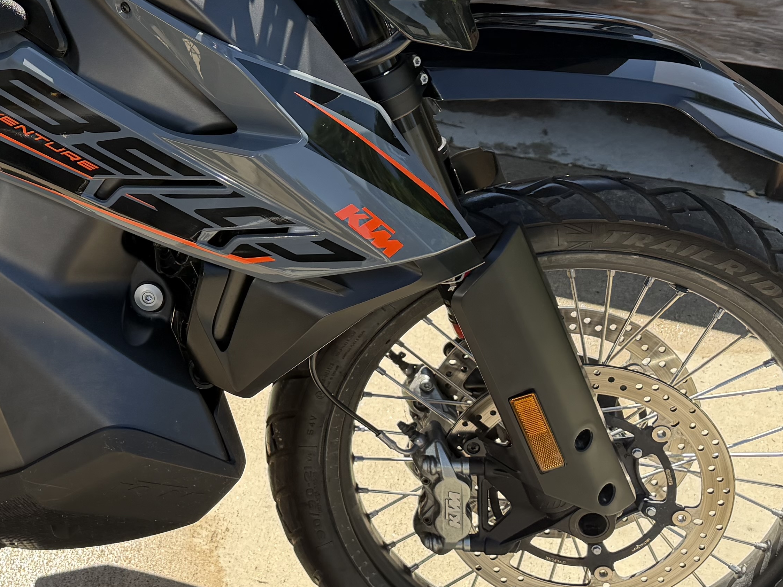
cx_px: 45
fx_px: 1380
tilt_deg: -30.4
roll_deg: +4.9
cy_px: 138
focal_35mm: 61
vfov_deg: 23.8
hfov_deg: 30.0
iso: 100
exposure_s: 1/1211
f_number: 1.78
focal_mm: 6.76
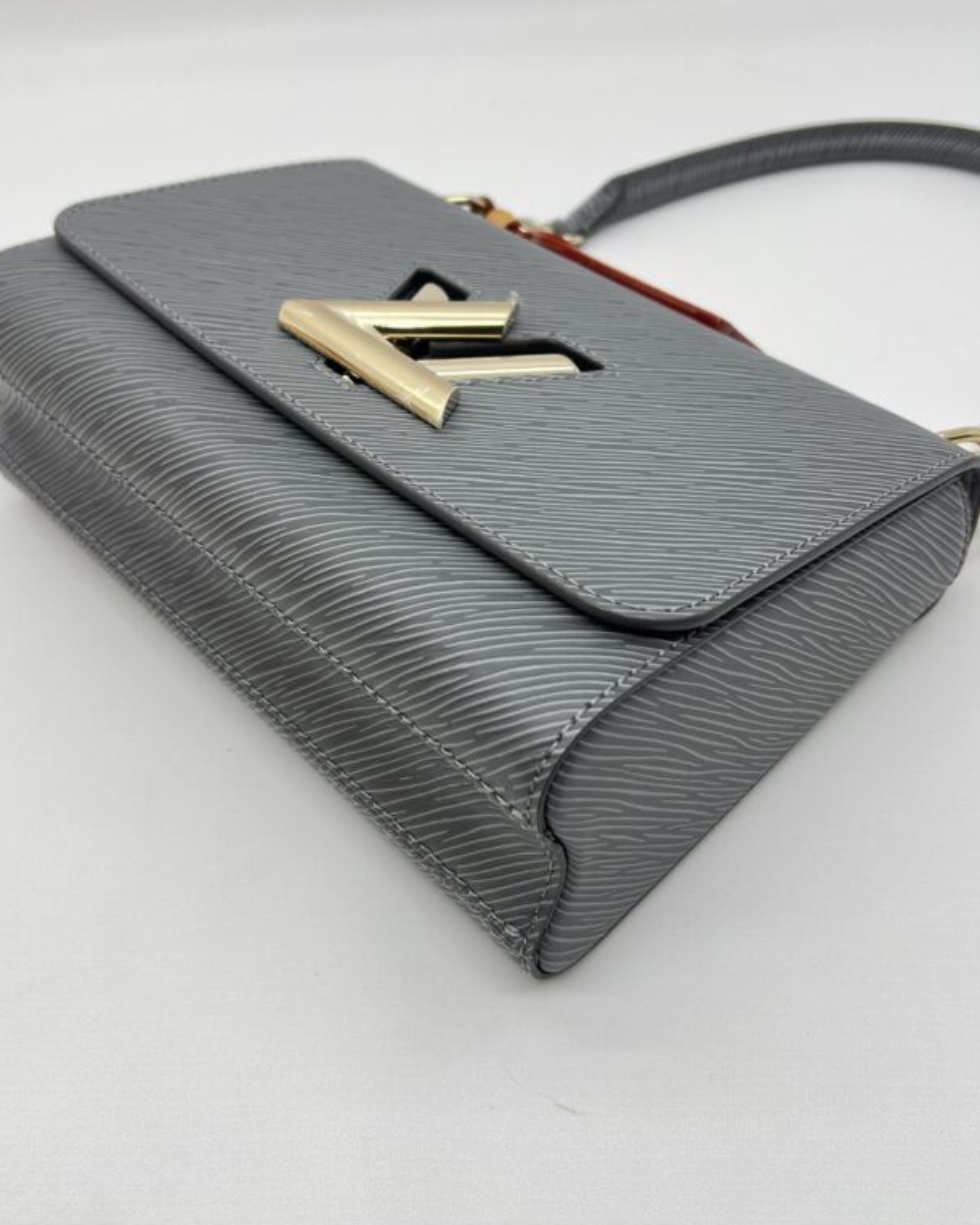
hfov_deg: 43.3
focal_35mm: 34
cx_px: 478
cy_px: 473
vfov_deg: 52.4
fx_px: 1233
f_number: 1.5
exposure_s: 1/165
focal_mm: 5.7
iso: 50
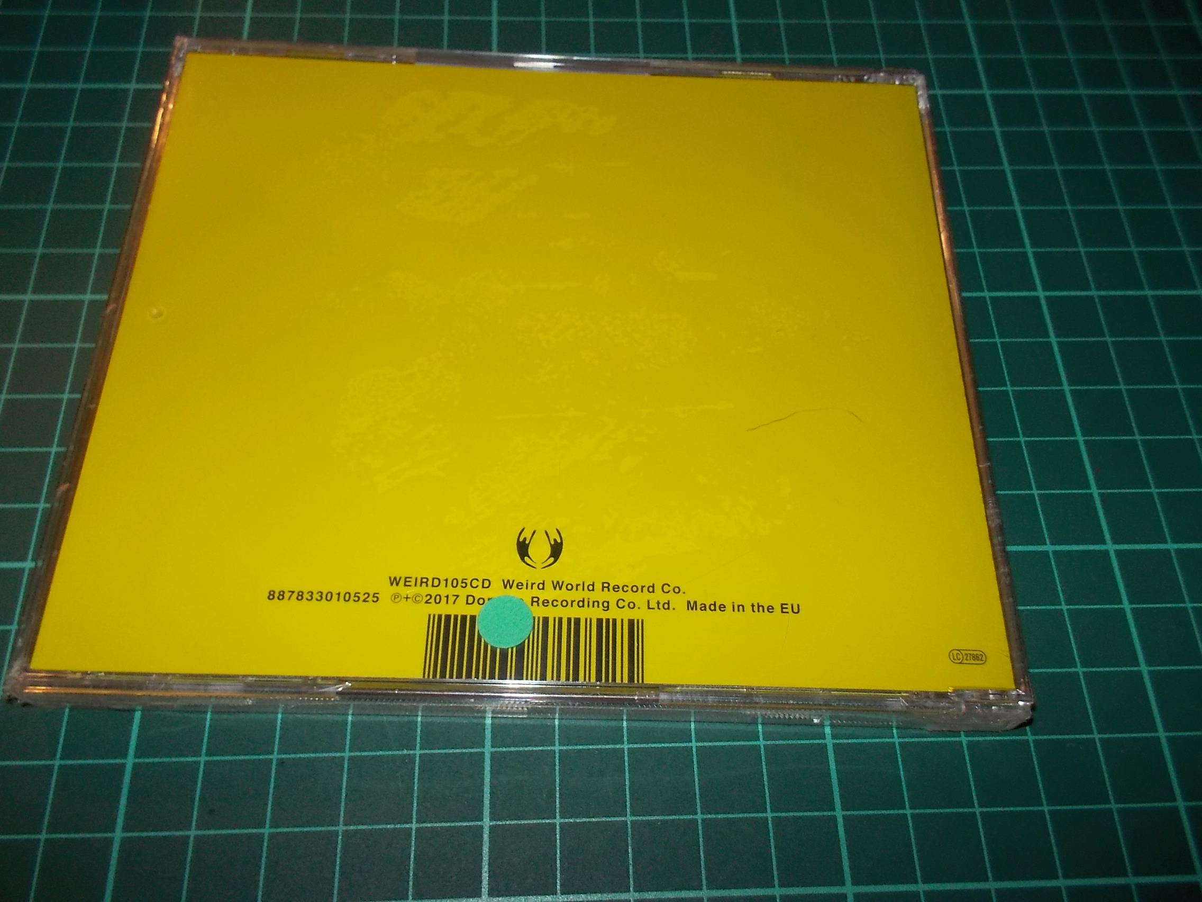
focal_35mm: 29
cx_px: 601
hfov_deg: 61.7
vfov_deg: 48.2
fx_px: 1007
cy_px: 451
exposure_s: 1/30
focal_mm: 4.1
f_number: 3.3
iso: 200
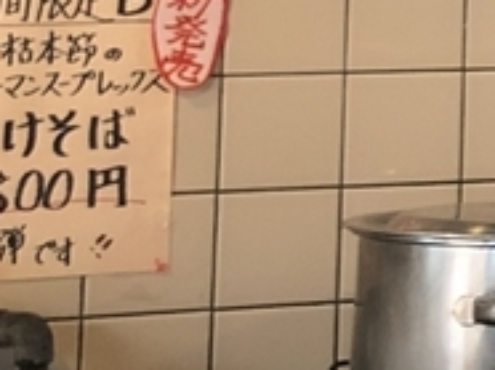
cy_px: -303
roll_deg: +2.0
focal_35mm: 181
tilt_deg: +5.4
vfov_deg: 7.9
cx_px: 1432
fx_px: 2585
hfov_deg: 9.1
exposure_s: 1/20
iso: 32
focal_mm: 3.99
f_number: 1.8
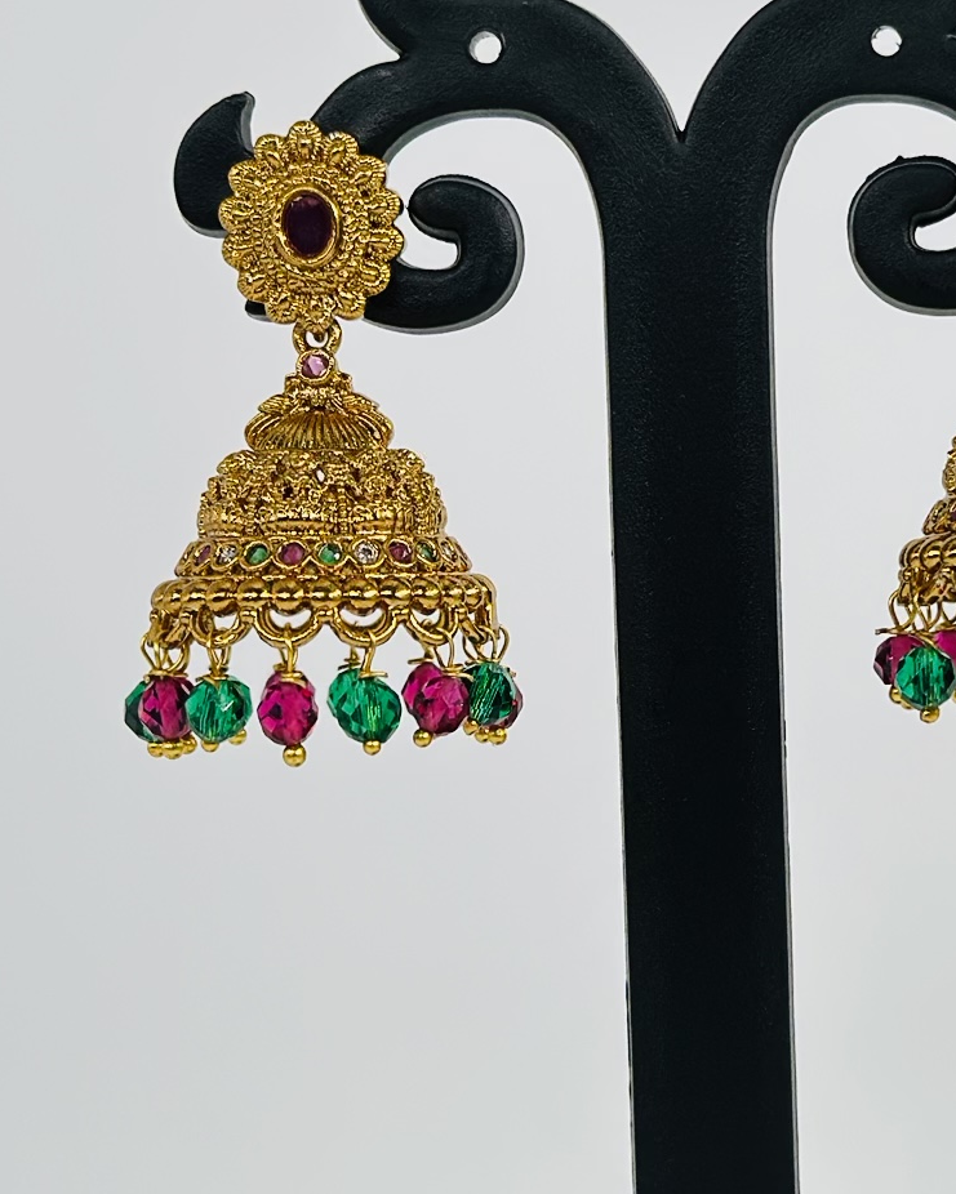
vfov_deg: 18.7
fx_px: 3607
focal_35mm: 102
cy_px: 802
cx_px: 701
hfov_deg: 15.0
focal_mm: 6.86
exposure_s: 1/1395
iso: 80
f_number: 1.78
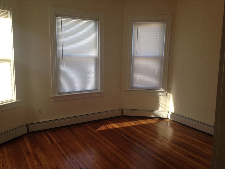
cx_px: 112
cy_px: 84
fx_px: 227
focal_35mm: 35
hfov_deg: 52.6
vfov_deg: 40.7
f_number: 2.4
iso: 50
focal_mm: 4.28
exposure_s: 1/120
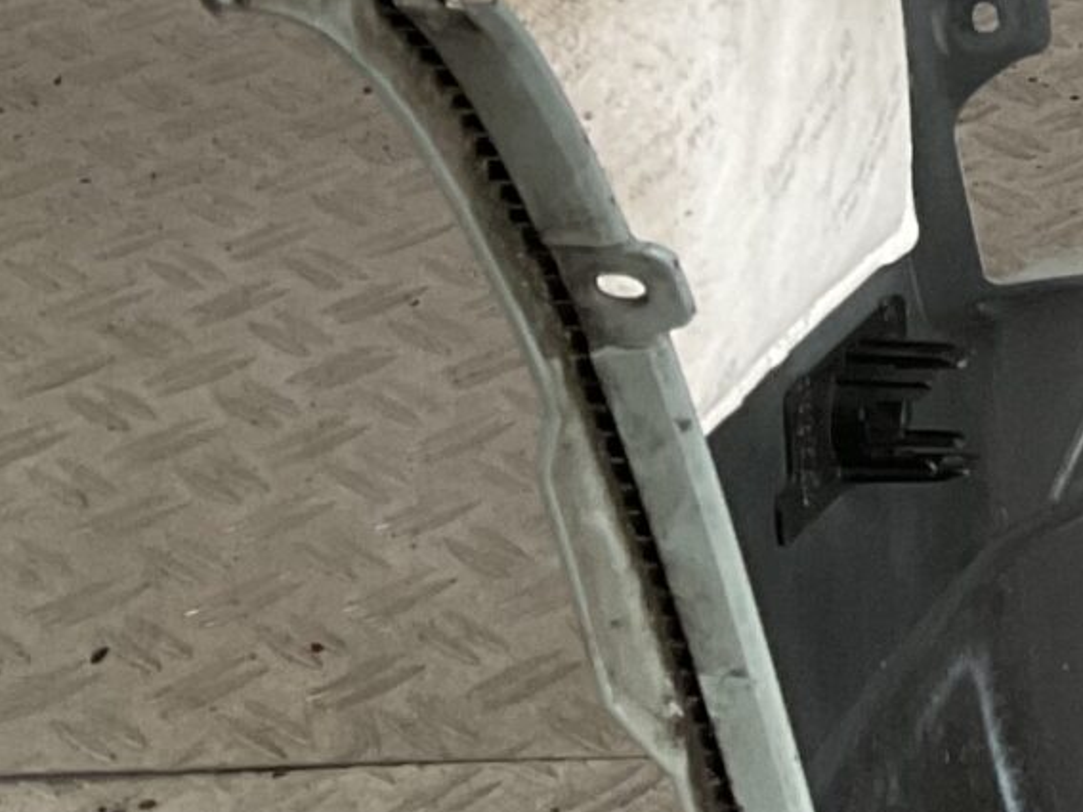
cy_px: -76
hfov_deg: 12.5
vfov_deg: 11.2
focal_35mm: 131
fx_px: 4098
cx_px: 2430
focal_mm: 3
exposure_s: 1/50
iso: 50
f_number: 1.8
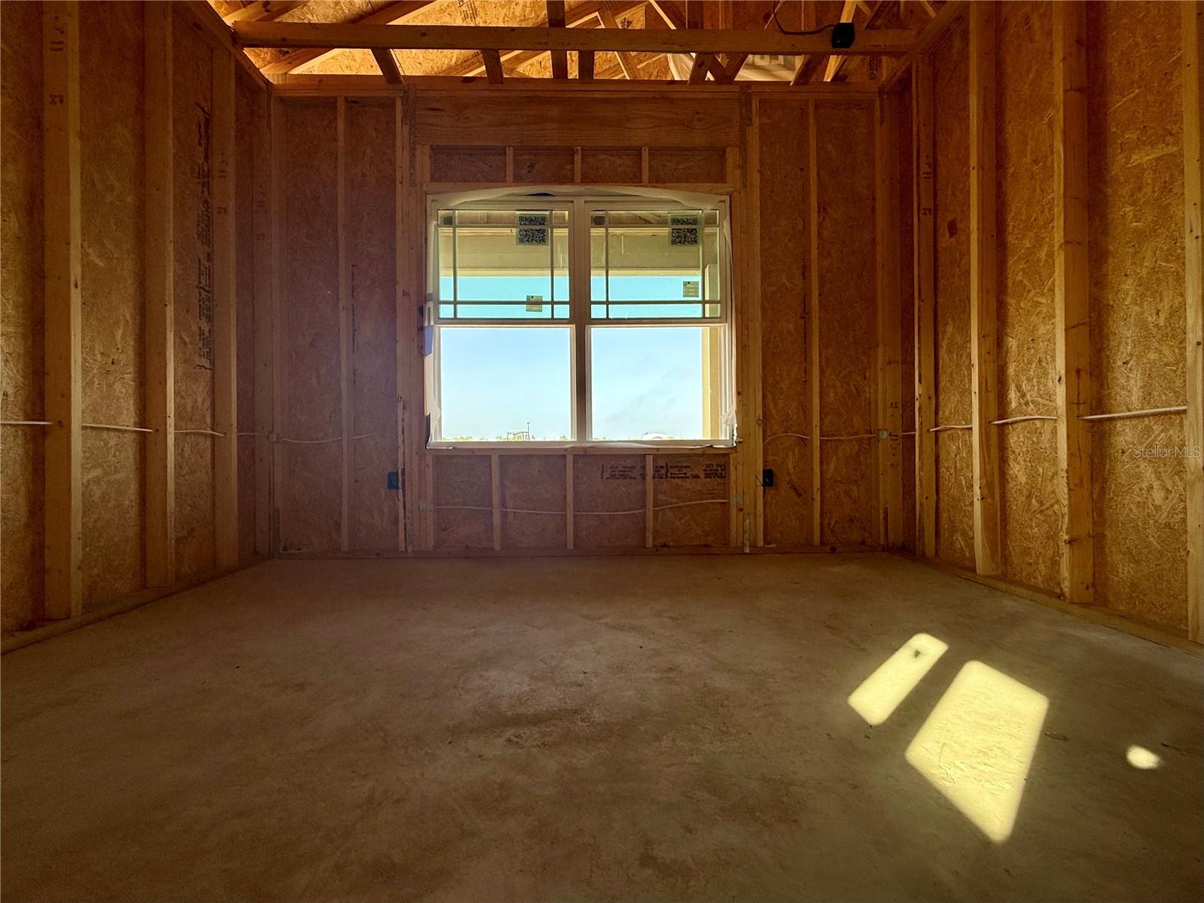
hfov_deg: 102.1
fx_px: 487
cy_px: 452
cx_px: 602
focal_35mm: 14
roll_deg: -2.0
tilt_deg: +0.4
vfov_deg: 85.7
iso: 64
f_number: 2.2
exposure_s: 1/340
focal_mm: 2.22
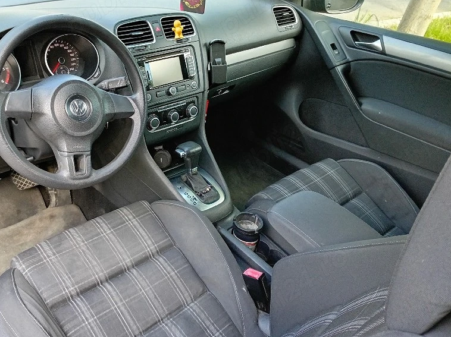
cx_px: 169
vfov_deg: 42.8
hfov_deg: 54.8
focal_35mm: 33
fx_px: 430
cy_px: 147
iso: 135
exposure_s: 1/50.3
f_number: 1.8
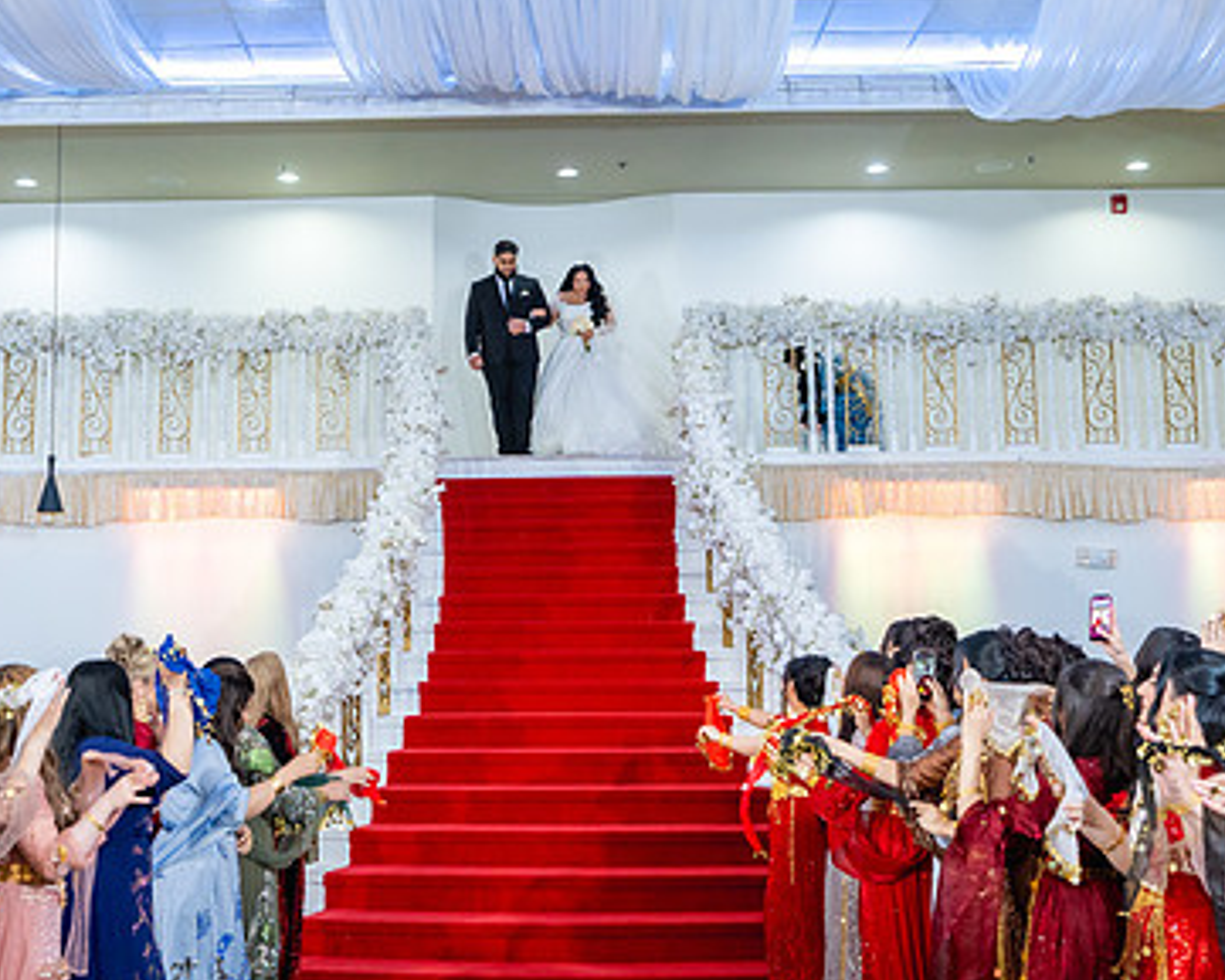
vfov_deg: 32.7
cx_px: 464
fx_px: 1668
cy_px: 441
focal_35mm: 46
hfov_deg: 40.1
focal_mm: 28
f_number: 2.8
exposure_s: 1/160
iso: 800
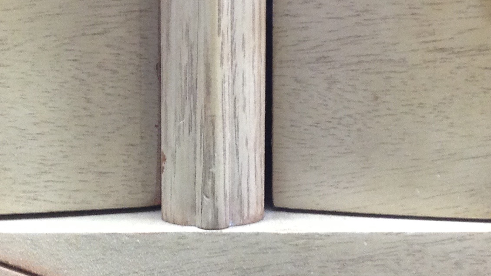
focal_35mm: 104
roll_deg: -0.9
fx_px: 1354
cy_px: 155
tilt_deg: -11.7
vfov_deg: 11.7
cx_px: 202
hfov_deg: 20.5
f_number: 2.4
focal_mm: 4.12
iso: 125
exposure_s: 1/20
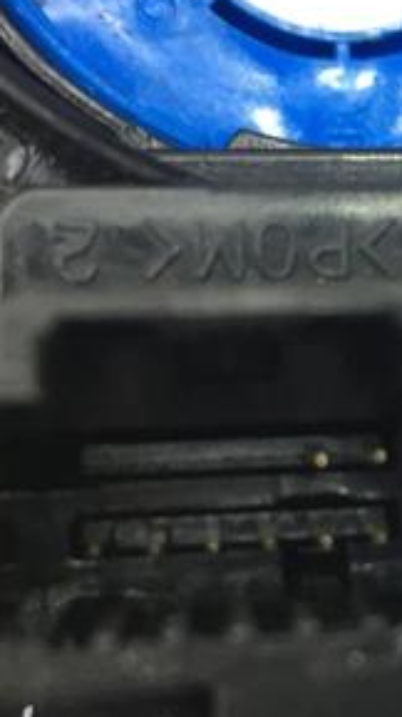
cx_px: 496
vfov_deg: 30.1
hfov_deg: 16.4
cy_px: 404
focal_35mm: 70
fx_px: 1330
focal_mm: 4.15
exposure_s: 1/33
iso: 64
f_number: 2.2
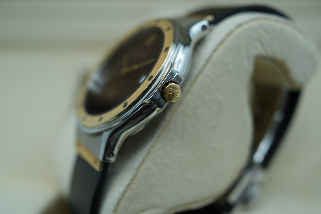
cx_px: 160
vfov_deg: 37.9
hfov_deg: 54.4
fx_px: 312
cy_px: 107
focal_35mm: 35
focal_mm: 35
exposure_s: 1/250
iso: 400
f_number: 5
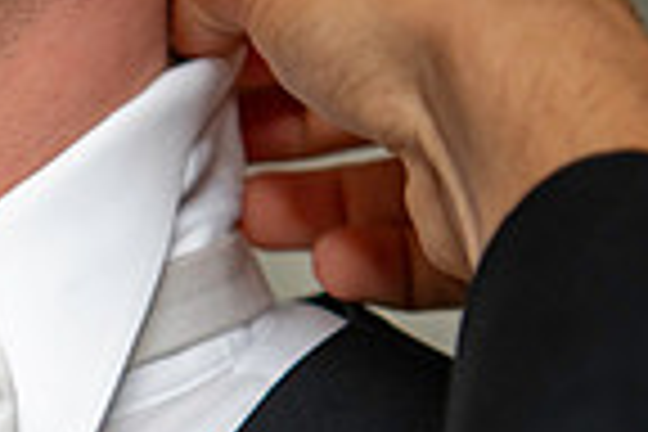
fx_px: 3996
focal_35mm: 222
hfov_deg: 8.9
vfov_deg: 6.1
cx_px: -441
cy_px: 567
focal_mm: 55
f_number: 2.8
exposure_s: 1/125
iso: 800
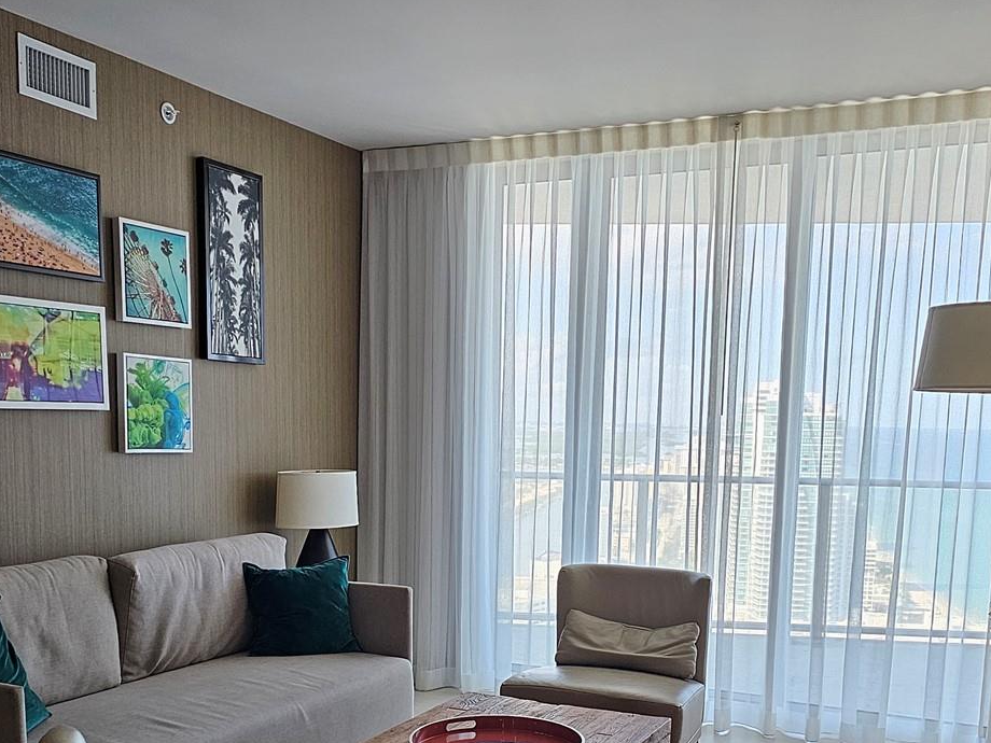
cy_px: 581
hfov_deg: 46.8
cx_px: 511
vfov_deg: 35.0
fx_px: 1145
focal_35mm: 40
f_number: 1.7
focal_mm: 6.3
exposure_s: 1/359
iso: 400
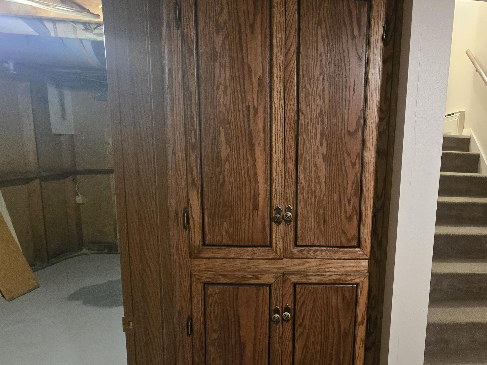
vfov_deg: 63.3
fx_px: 295
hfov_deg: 72.8
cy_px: 200
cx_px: 372
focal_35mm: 21
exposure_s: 1/60
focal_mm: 2.2
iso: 1250
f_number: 2.2
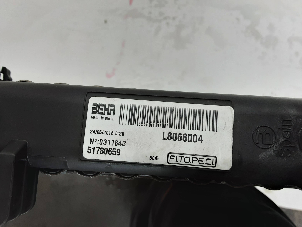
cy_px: 114
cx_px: 151
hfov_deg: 65.3
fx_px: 236
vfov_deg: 51.4
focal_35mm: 27
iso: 64
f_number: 1.9
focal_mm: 2.91
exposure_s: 1/50
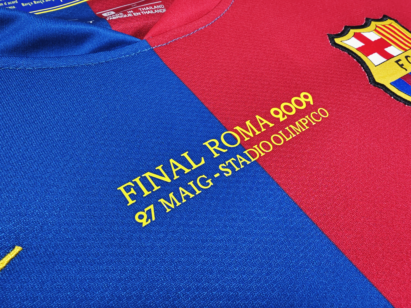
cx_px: 206
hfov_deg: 73.9
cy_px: 154
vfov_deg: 58.9
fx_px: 273
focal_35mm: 23
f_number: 2.2
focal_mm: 2.59
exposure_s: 1/50
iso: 151
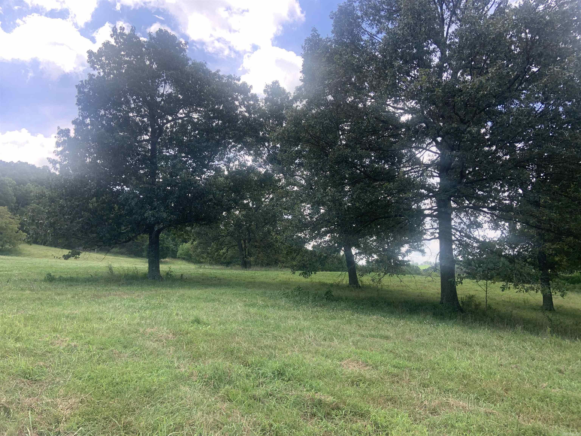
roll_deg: +1.8
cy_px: 218
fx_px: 436
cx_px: 290
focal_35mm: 26
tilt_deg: +7.9
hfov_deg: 67.3
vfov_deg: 53.1
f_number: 1.8
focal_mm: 4.25
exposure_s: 1/437
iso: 25
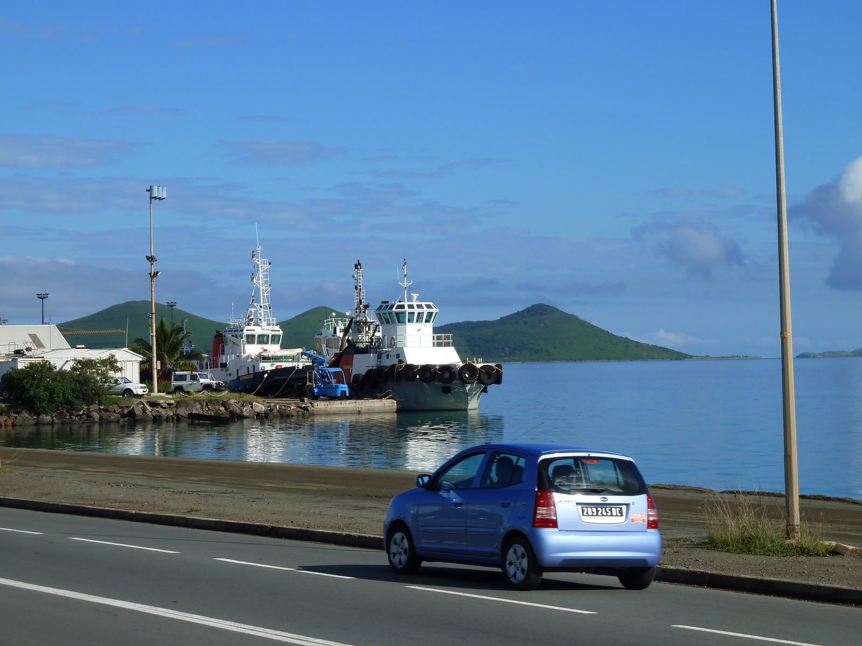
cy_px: 323
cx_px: 431
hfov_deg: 20.4
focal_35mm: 96
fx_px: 2391
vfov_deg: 15.4
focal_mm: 15.8
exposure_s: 1/500
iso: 80
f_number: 5.6
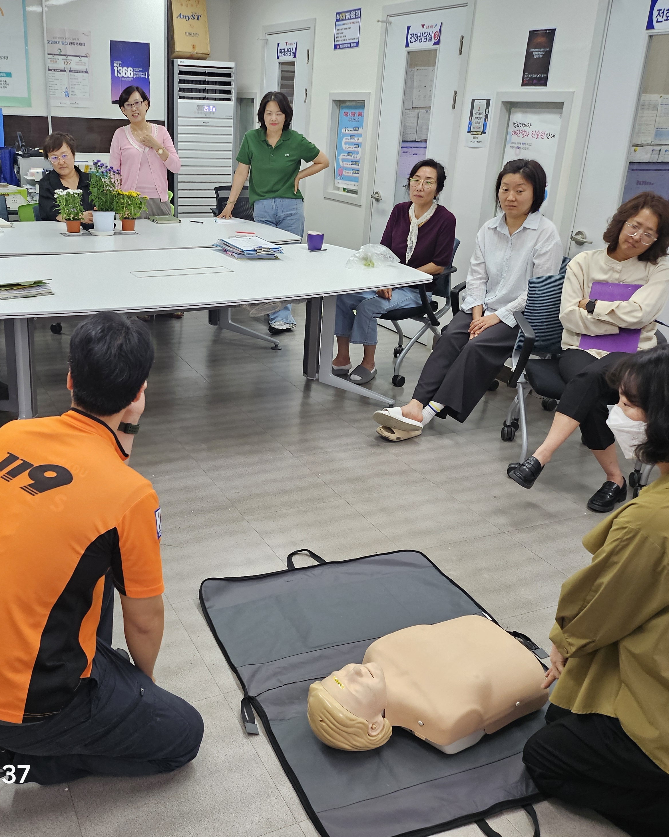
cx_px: 256
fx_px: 792
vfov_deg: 55.7
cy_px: 418
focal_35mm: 32
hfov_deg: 45.5
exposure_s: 1/120
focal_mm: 5
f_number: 1.8
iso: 200
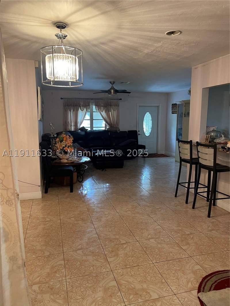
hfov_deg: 53.1
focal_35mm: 26
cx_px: 115
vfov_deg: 67.3
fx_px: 230
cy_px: 153
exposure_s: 1/60
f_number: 1.6
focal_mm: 4.2
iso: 200
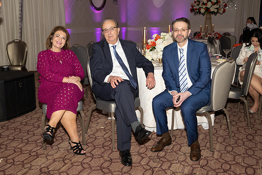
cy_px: 72
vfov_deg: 34.4
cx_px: 131
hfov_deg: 49.9
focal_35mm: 39
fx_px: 282
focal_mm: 33
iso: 800
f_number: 5.6
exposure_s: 1/100
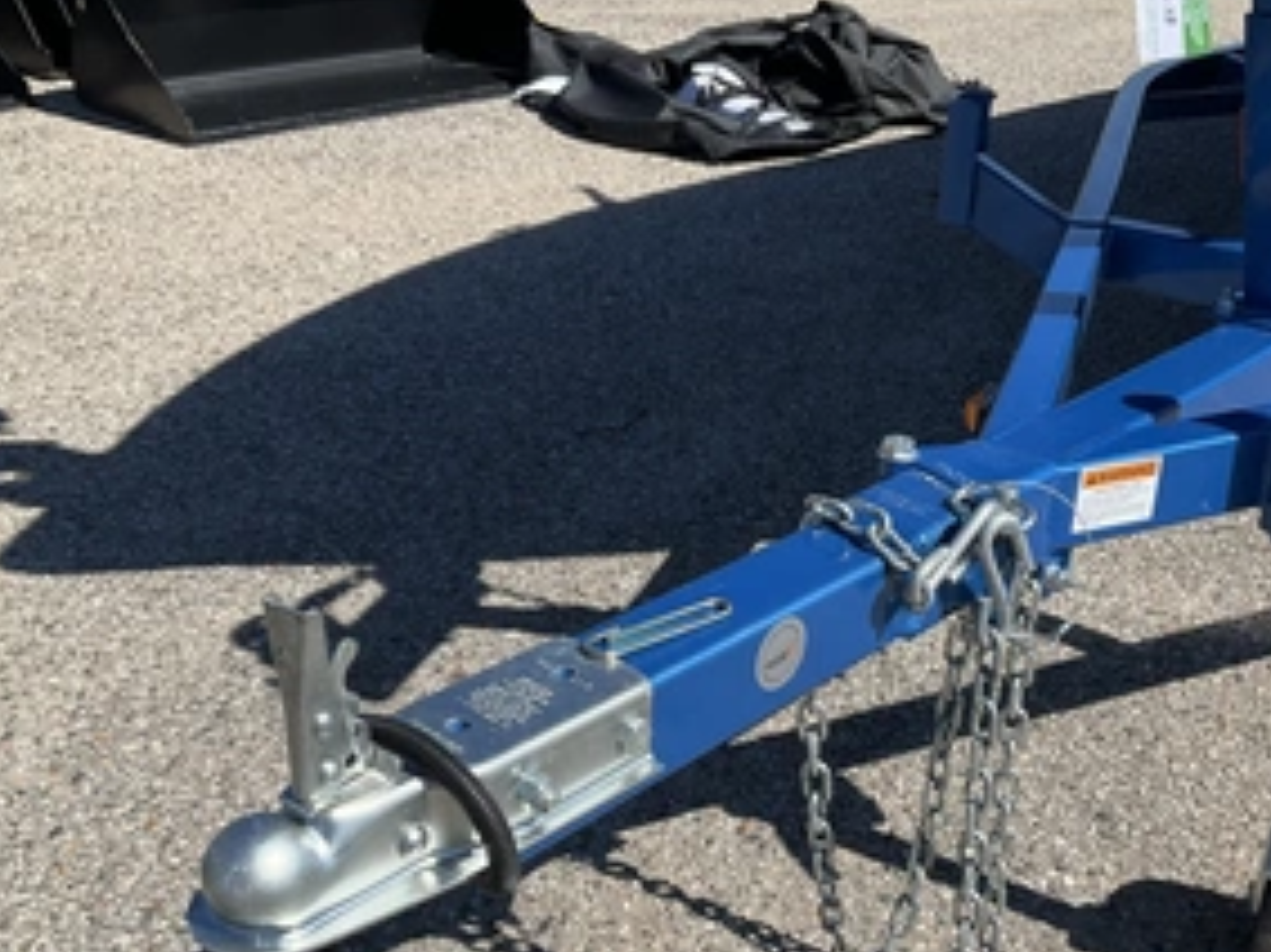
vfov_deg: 34.9
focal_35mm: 41
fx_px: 1505
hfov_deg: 45.6
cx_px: 732
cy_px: 615
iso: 25
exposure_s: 1/2058
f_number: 1.8
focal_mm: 3
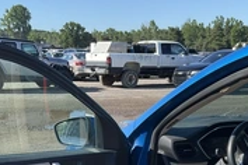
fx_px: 468
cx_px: 88
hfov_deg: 29.5
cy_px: 196
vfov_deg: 19.0
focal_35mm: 68
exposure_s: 1/599
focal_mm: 3
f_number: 1.8
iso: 25
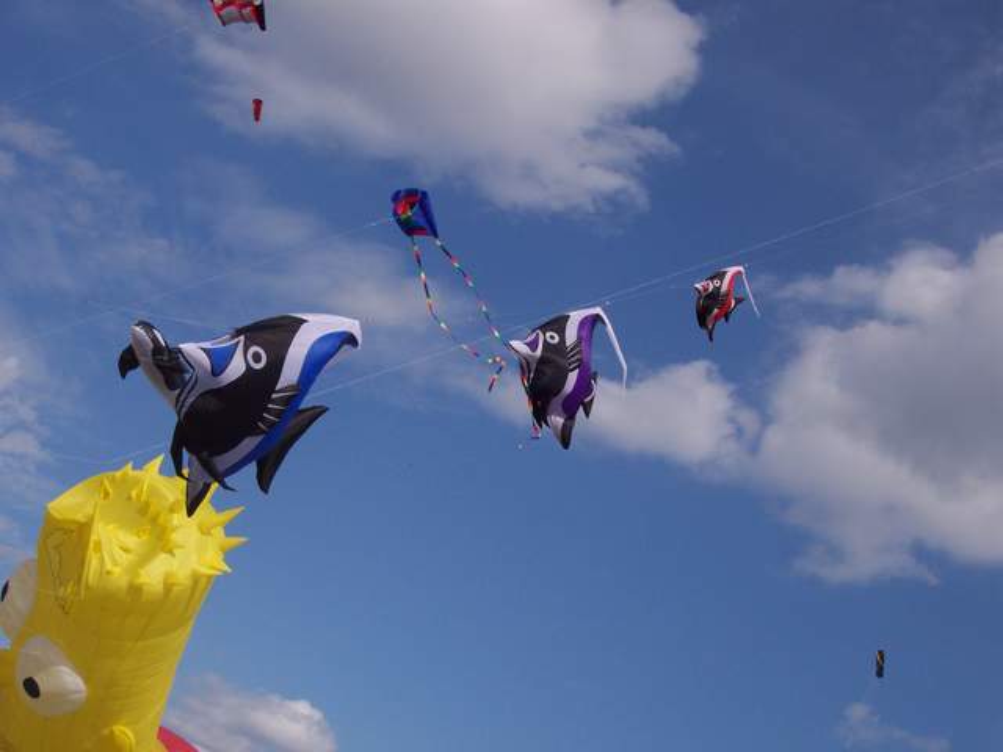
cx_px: 502
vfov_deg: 23.3
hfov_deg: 30.7
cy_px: 376
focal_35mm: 63
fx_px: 1825
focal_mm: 13.3
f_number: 5.6
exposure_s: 1/1000
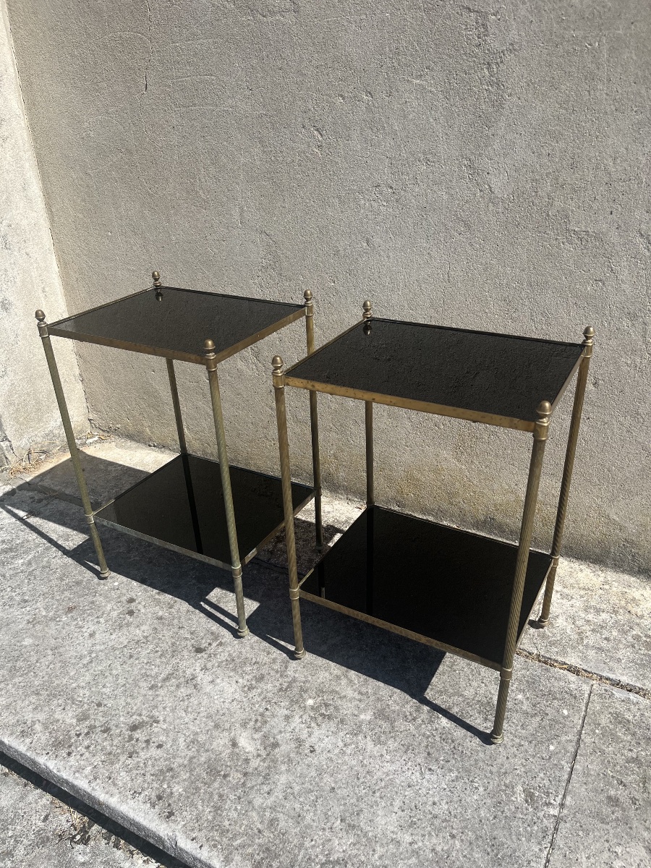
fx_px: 652
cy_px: 434
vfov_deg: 67.3
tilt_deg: -27.2
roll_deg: +1.5
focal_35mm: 26
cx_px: 326
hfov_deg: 53.1
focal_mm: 5.1
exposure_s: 1/3215
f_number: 1.6
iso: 50
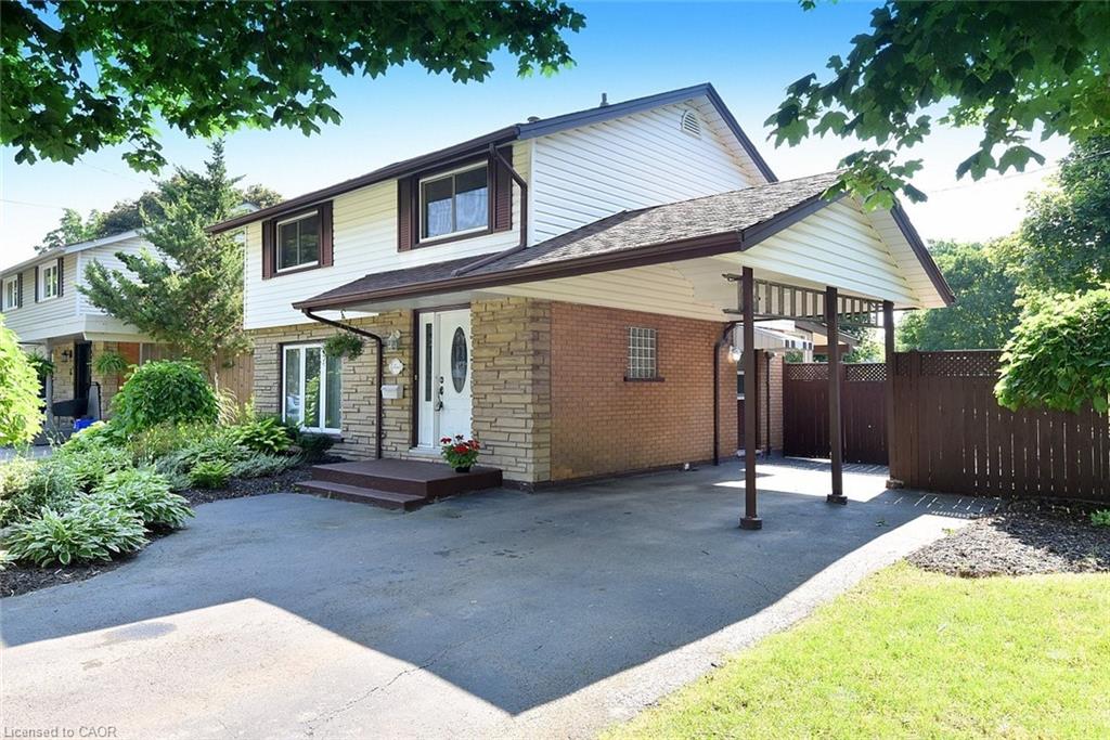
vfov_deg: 53.1
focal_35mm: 24
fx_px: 740
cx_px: 555
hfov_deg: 73.7
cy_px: 370
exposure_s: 1/200
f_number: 9
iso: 500
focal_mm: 24
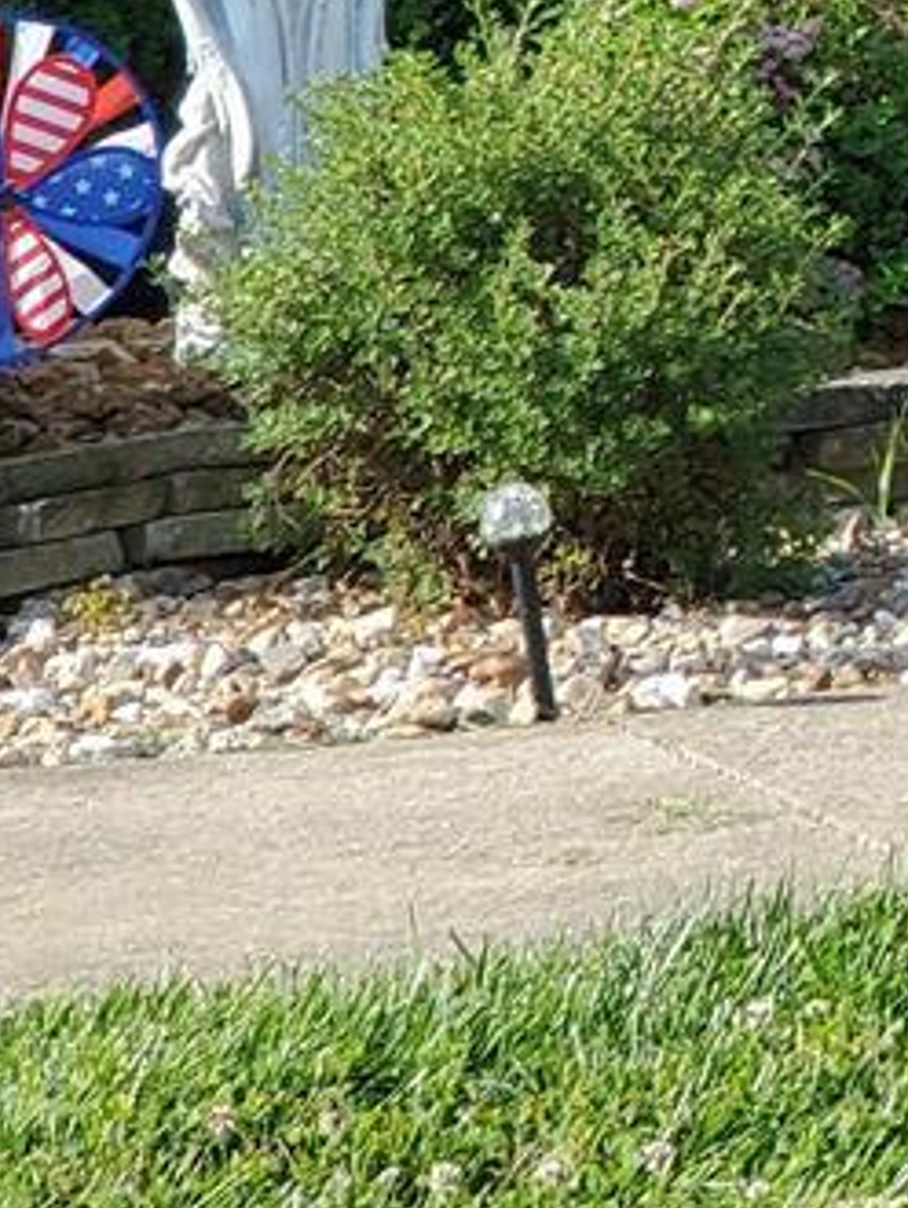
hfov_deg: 5.6
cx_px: 2651
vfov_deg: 7.6
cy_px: -871
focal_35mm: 252
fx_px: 8802
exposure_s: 1/374
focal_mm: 6
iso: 50
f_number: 2.4
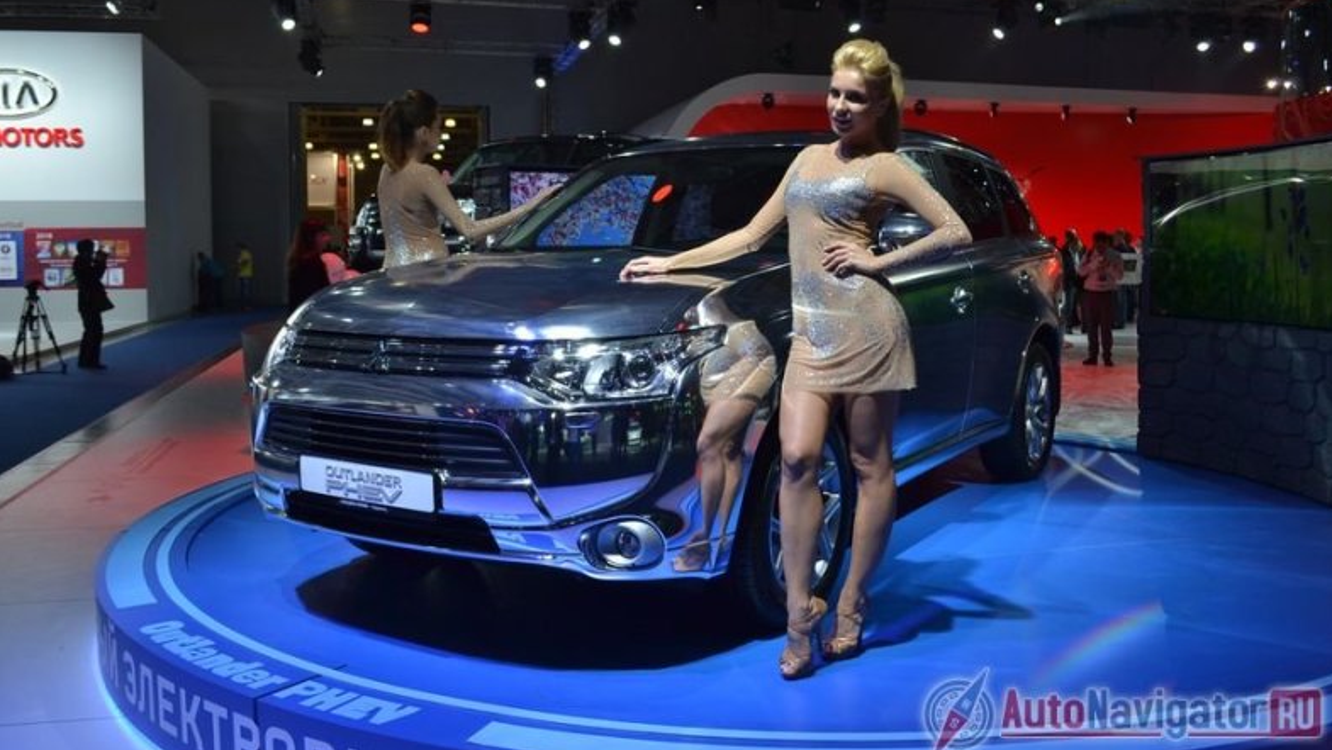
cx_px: 675
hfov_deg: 61.0
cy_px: 325
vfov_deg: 36.6
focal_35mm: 32
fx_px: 1130
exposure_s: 1/125
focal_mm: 20
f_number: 5.6
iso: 280
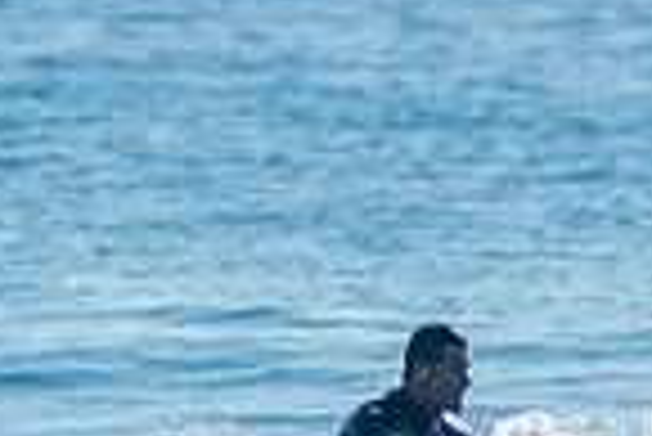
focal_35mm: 2401
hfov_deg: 0.9
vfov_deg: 0.6
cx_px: 337
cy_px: 663
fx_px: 43528
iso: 200
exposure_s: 1/1250
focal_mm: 400
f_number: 5.6
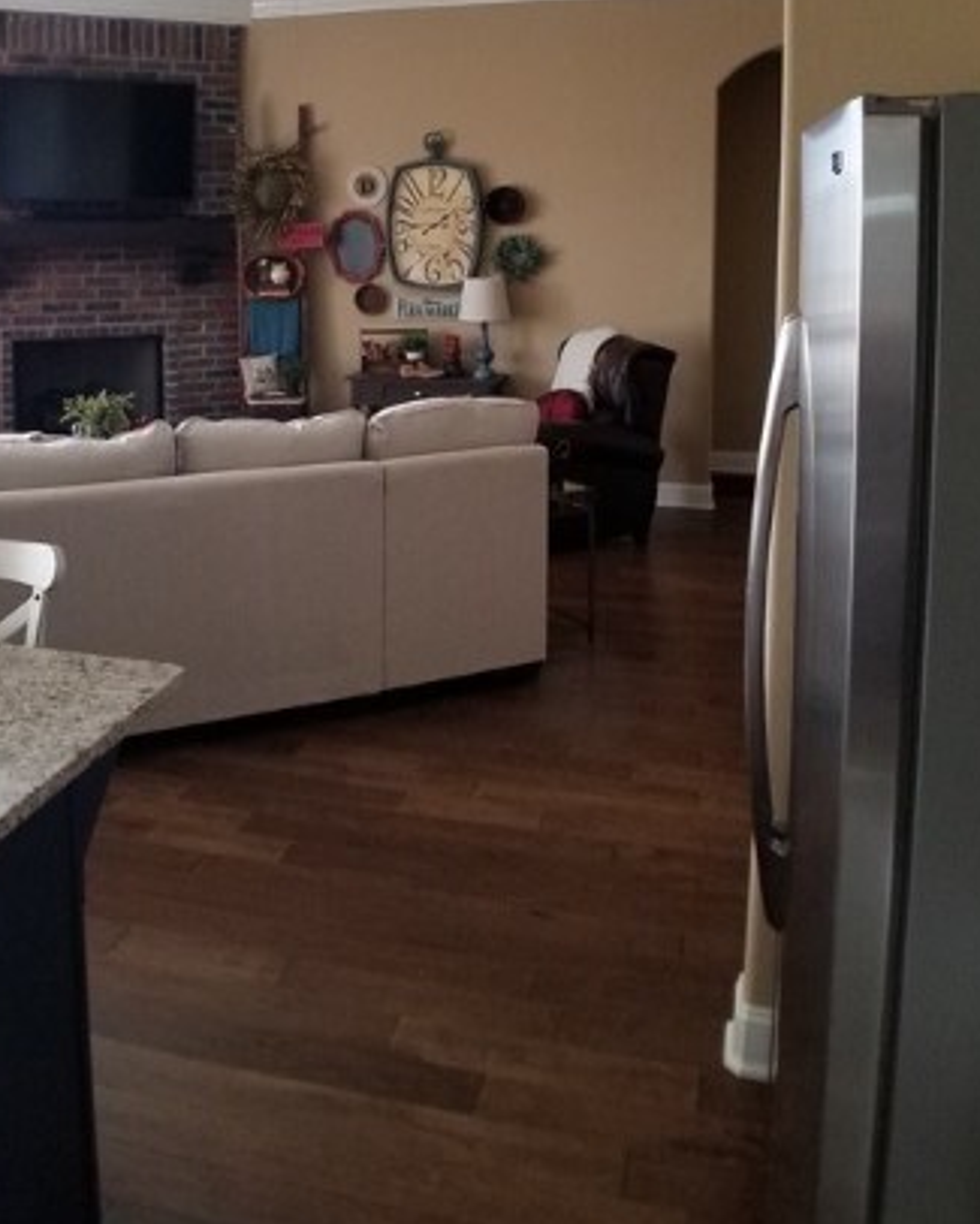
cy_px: 265
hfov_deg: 31.3
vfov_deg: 37.5
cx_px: 347
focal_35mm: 48
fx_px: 1740
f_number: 1.7
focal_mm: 4.3
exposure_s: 1/30
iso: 200
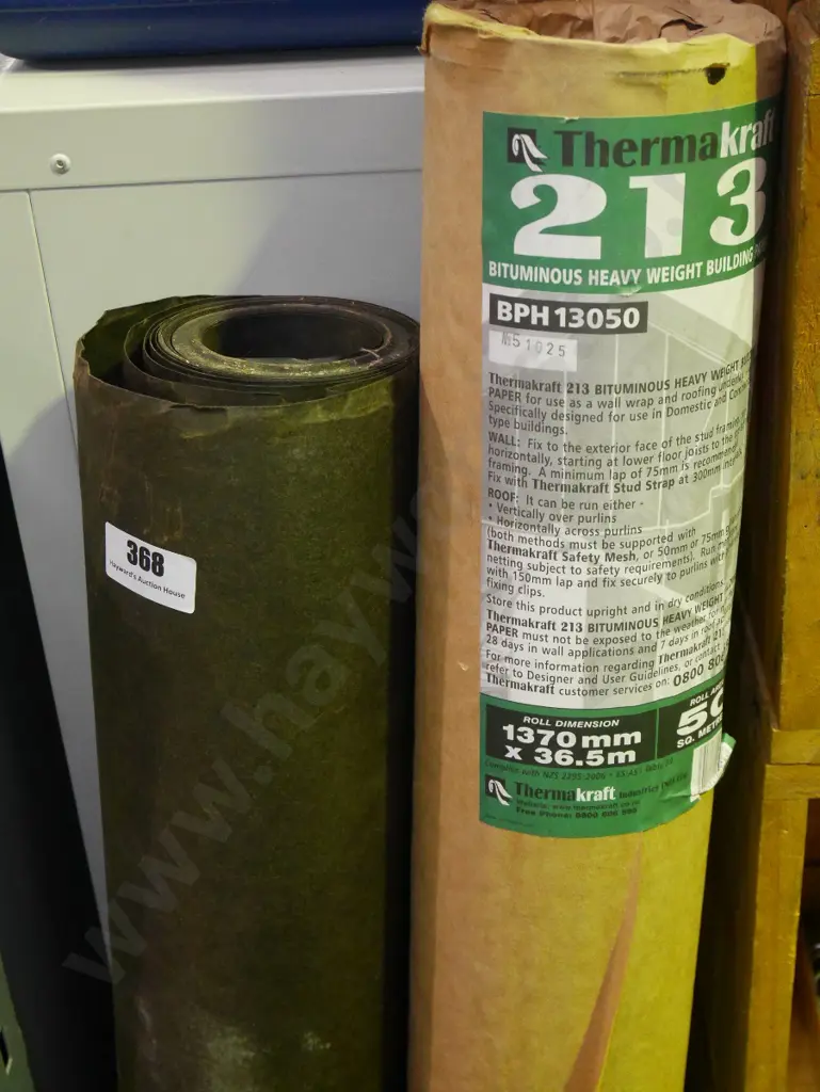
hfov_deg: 26.1
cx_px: 410
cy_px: 546
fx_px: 1767
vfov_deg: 34.3
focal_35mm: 56
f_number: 5.4
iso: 3200
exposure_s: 1/60
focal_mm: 28
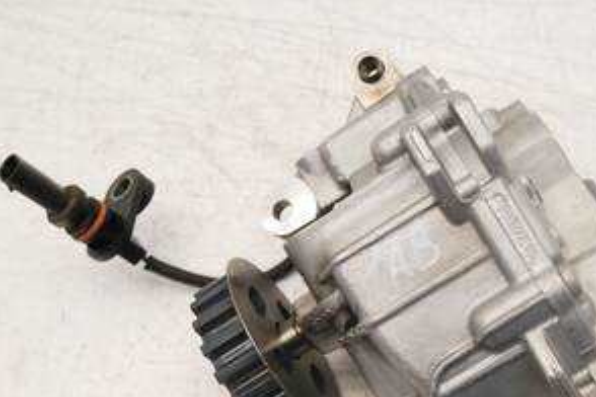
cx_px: 414
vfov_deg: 26.0
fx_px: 844
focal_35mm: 51
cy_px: 314
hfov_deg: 38.3
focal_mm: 15
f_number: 3.7
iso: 400
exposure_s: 1/60
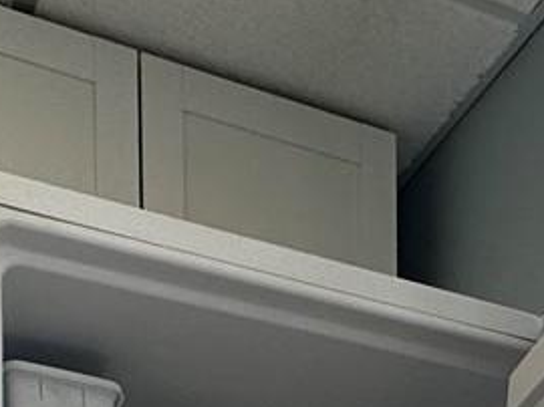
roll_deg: -0.4
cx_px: 421
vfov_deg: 12.5
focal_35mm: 83
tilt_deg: -3.3
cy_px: 1062
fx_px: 1303
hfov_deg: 23.3
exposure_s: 1/141
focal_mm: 2.22
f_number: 2.2
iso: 40
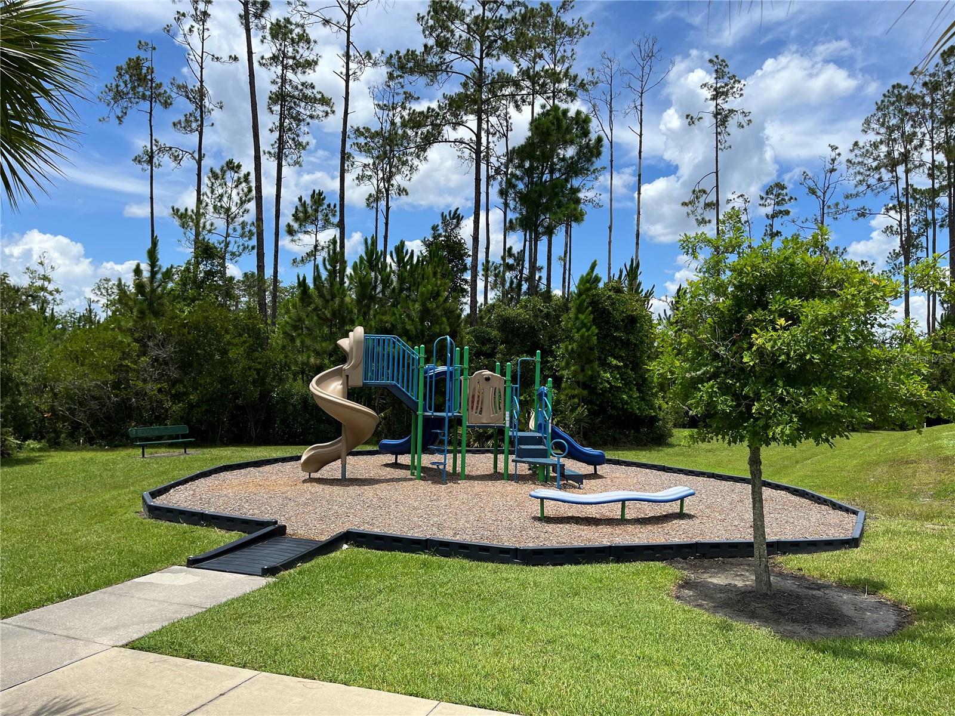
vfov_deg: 53.1
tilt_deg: +0.5
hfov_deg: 67.3
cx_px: 478
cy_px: 358
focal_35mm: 26
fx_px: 717
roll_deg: -1.1
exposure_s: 1/3623
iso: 50
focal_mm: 5.1
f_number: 1.6
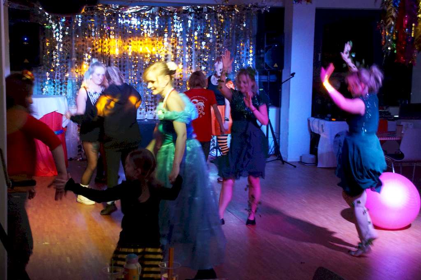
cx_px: 210
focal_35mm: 52
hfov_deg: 37.9
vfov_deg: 25.7
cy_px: 140
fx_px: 614
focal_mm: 35
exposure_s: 1/30
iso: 3200
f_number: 4.5
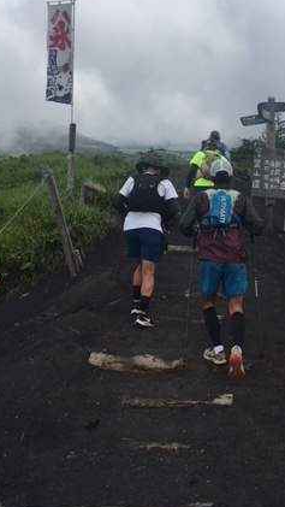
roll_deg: -1.3
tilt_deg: +4.5
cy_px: 235
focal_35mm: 48
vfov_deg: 42.9
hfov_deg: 24.5
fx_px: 644
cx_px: 236
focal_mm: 4.15
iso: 25
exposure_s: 1/1350
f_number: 2.2
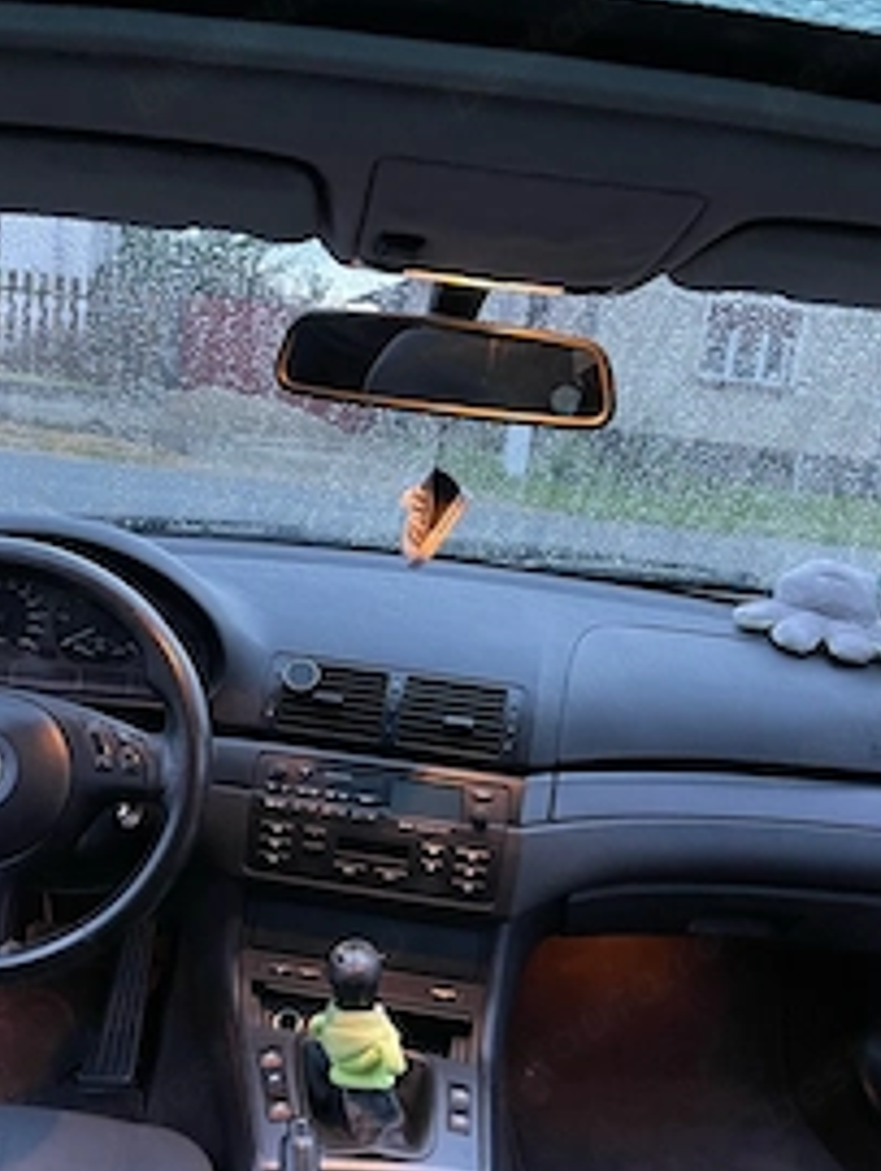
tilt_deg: -17.2
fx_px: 1254
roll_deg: -7.2
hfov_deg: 38.6
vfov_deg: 49.5
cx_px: 373
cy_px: 746
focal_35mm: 37
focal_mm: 5.1
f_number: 1.6
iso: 640
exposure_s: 1/40
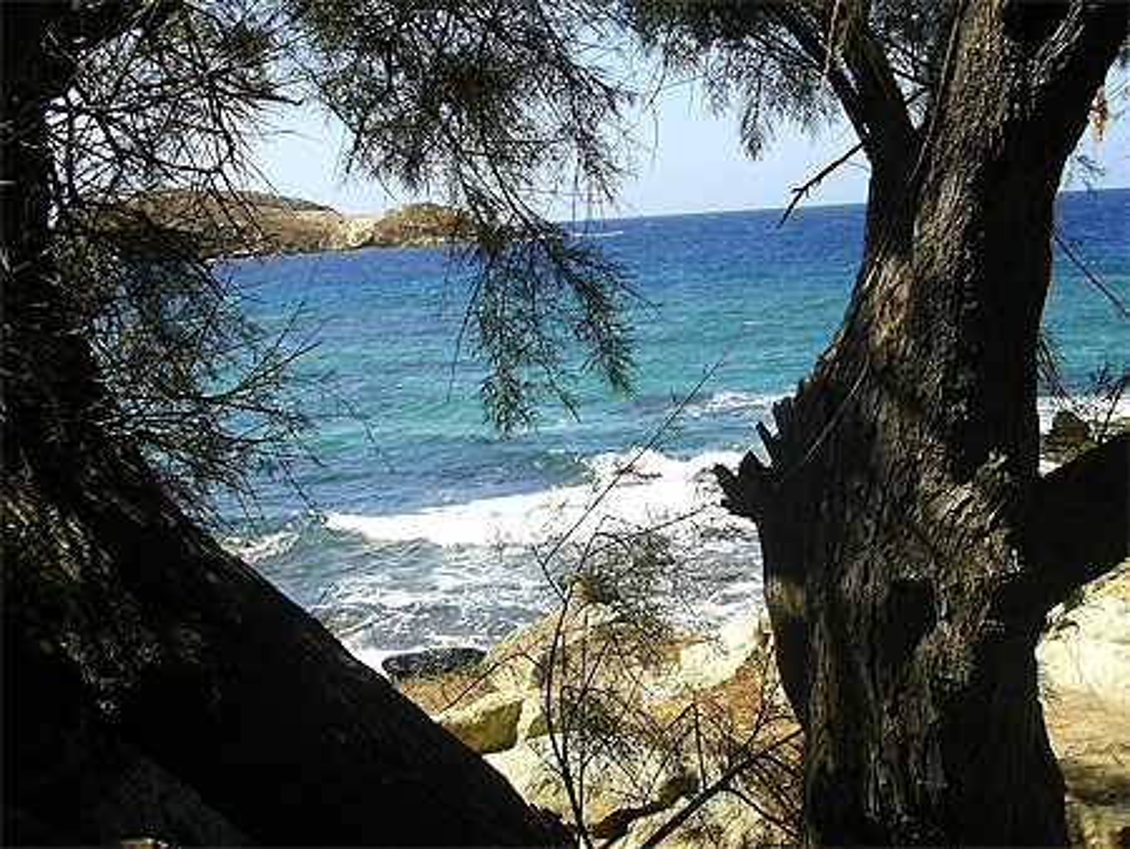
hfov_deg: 37.5
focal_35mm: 51
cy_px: 424
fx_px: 1666
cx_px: 565
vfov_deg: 28.6
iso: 50
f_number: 4.6
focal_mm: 7.8
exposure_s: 1/400
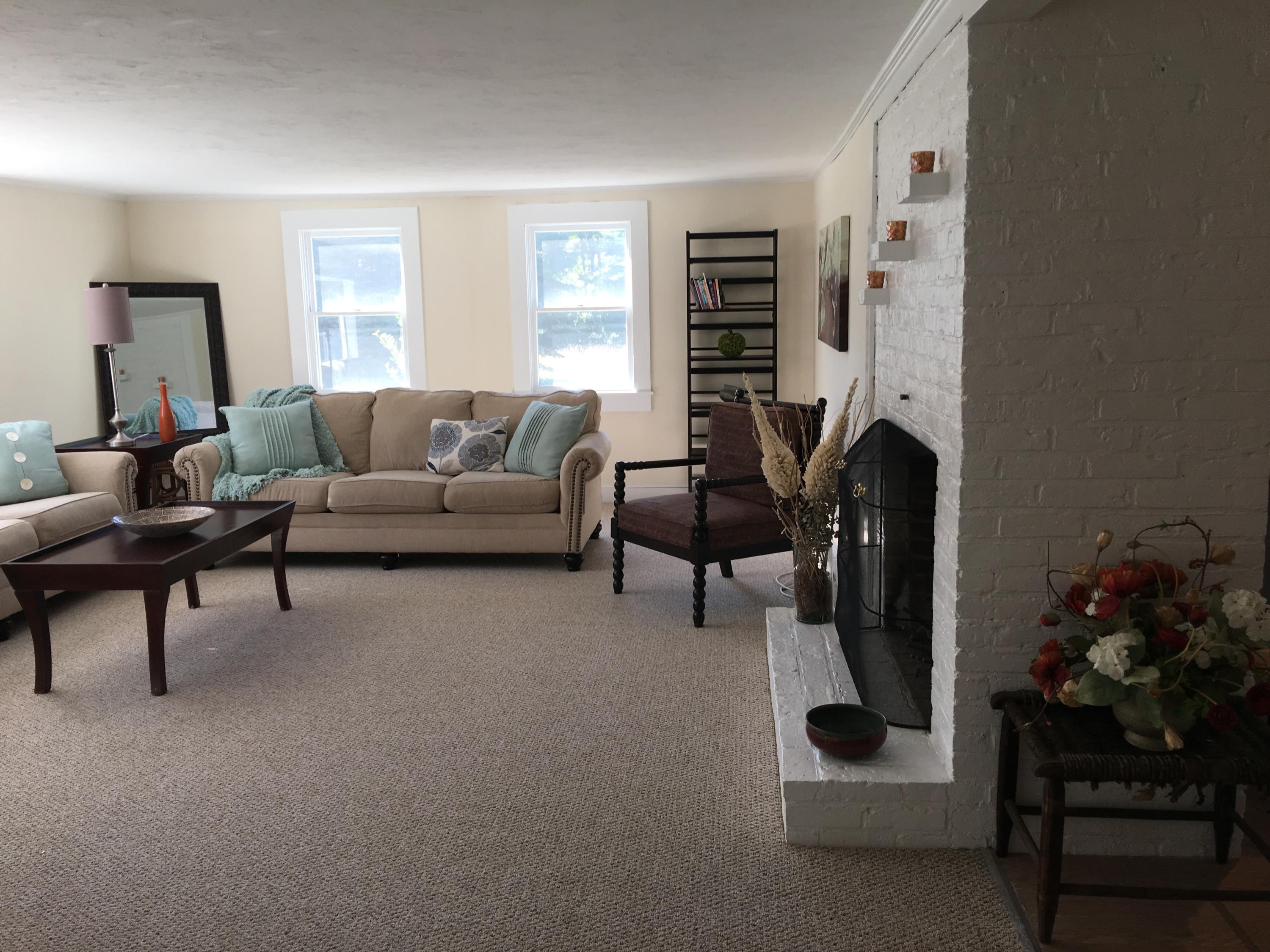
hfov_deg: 61.7
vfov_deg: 48.2
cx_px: 635
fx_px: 1064
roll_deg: +1.7
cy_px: 476
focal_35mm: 29
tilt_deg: -8.5
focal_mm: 4.15
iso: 25
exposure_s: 1/60
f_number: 2.2
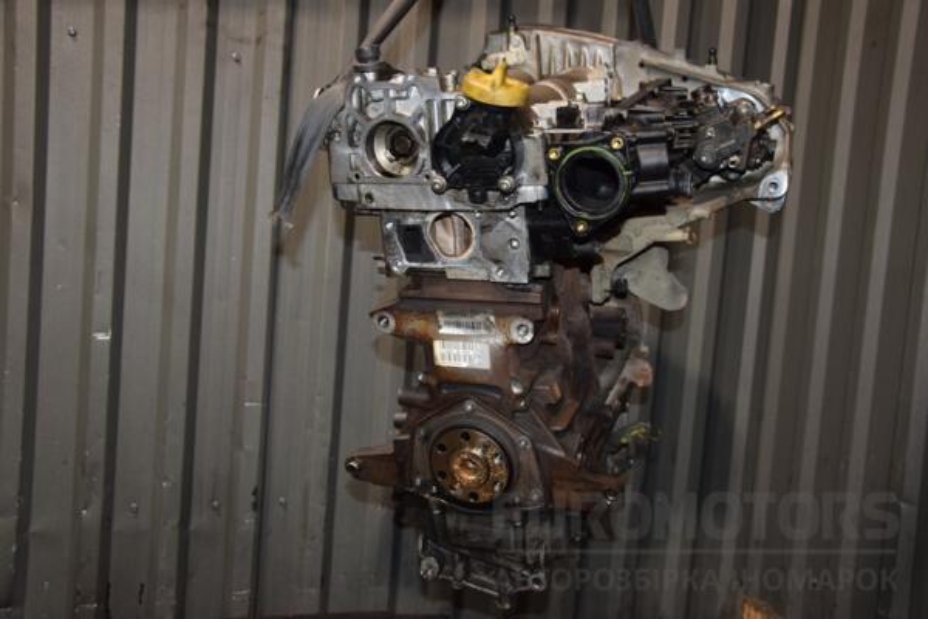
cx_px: 464
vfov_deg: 34.2
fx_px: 1005
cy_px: 310
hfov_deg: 49.6
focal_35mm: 39
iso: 800
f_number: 5
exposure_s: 1/60
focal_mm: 26
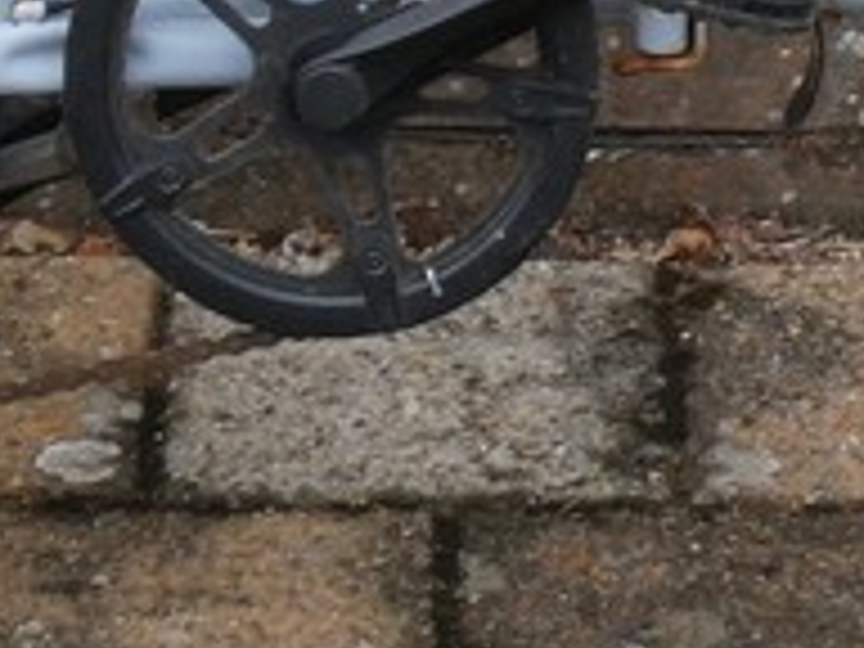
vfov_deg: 5.1
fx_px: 7064
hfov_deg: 7.0
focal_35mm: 283
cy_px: -801
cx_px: 518
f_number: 4.1
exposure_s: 1/80
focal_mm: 9
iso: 80
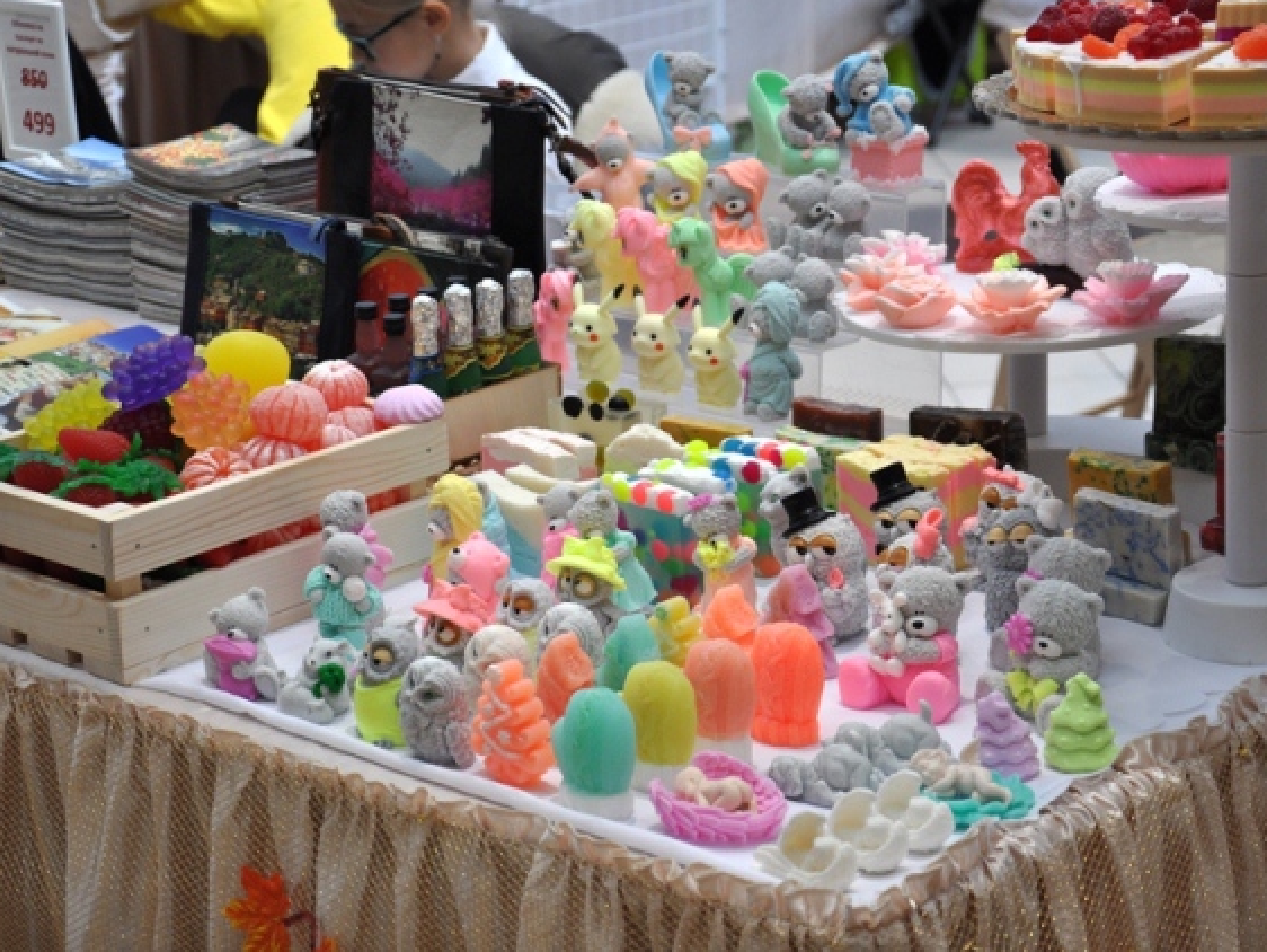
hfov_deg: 23.8
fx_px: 3003
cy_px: 475
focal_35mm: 82
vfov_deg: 18.0
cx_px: 564
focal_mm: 50
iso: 500
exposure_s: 1/60
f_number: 5
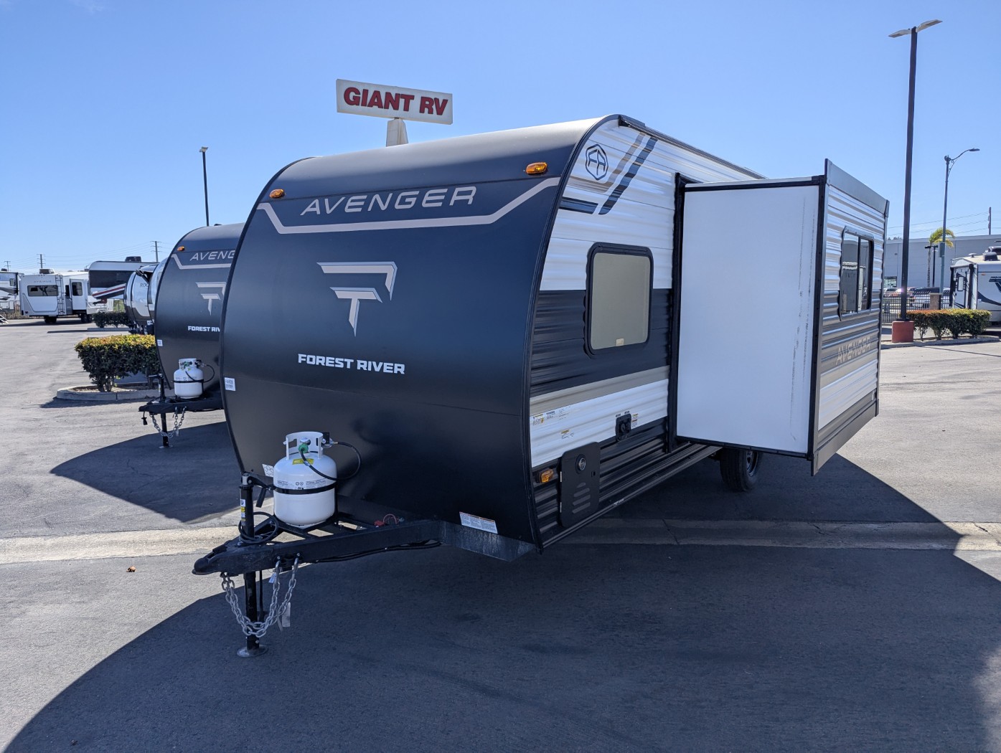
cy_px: 376
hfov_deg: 71.5
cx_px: 500
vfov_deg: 56.9
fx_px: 695
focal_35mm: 24
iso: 48
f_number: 1.85
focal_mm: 6.81
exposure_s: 1/2137
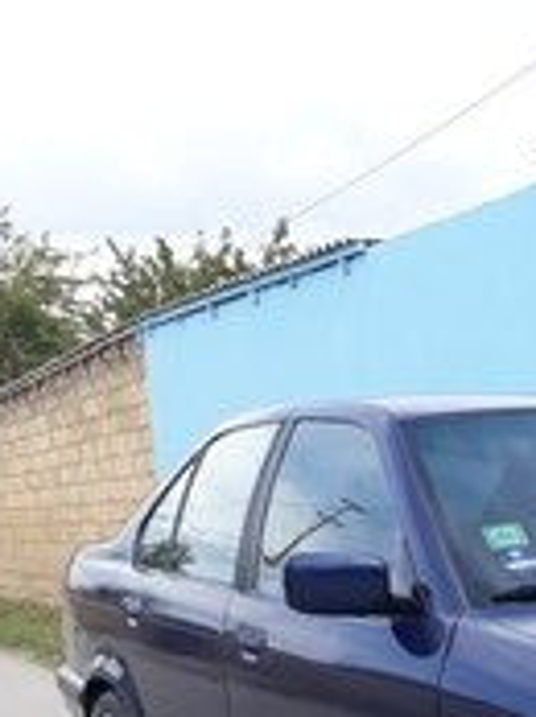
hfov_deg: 17.7
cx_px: 722
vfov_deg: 23.3
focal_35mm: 77
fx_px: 1594
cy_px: 857
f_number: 1.9
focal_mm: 3.6
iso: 40
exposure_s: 1/556
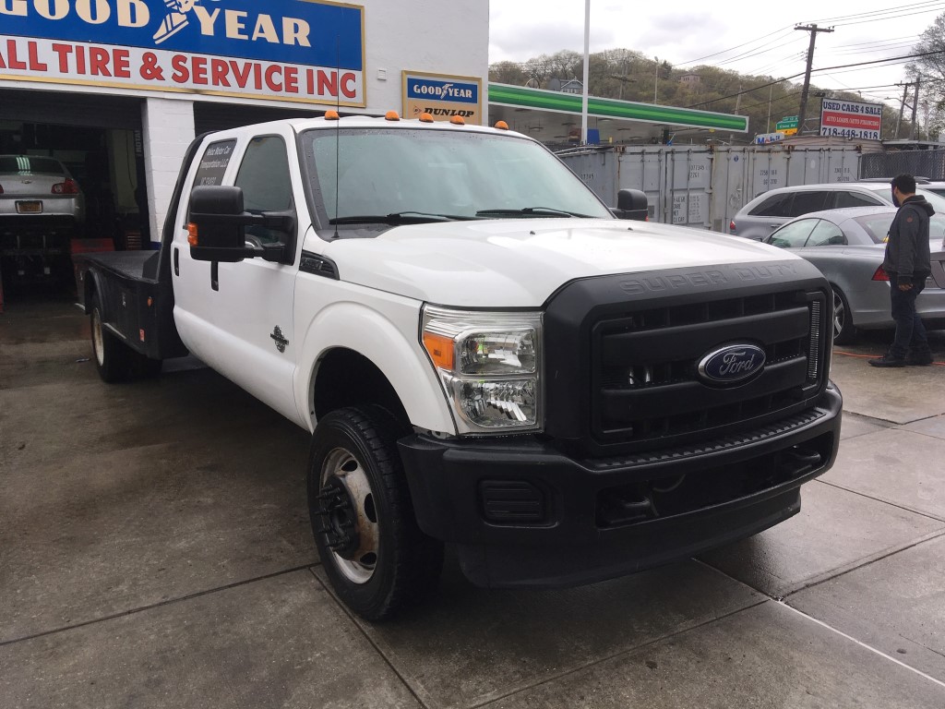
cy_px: 354
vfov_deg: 48.2
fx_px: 792
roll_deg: +1.5
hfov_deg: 61.7
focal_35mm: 29
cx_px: 472
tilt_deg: -12.2
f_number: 2.2
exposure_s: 1/452
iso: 25
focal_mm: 4.15
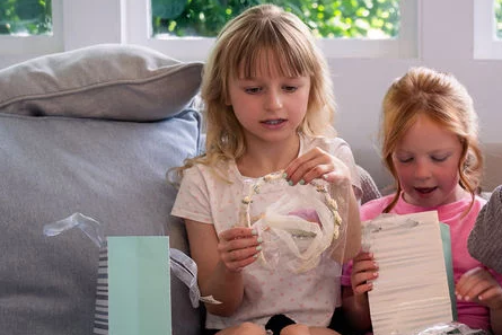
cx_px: 541
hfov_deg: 19.8
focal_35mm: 99
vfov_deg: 13.8
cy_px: 200
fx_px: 1381
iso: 500
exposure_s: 1/250
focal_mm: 43
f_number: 2.8
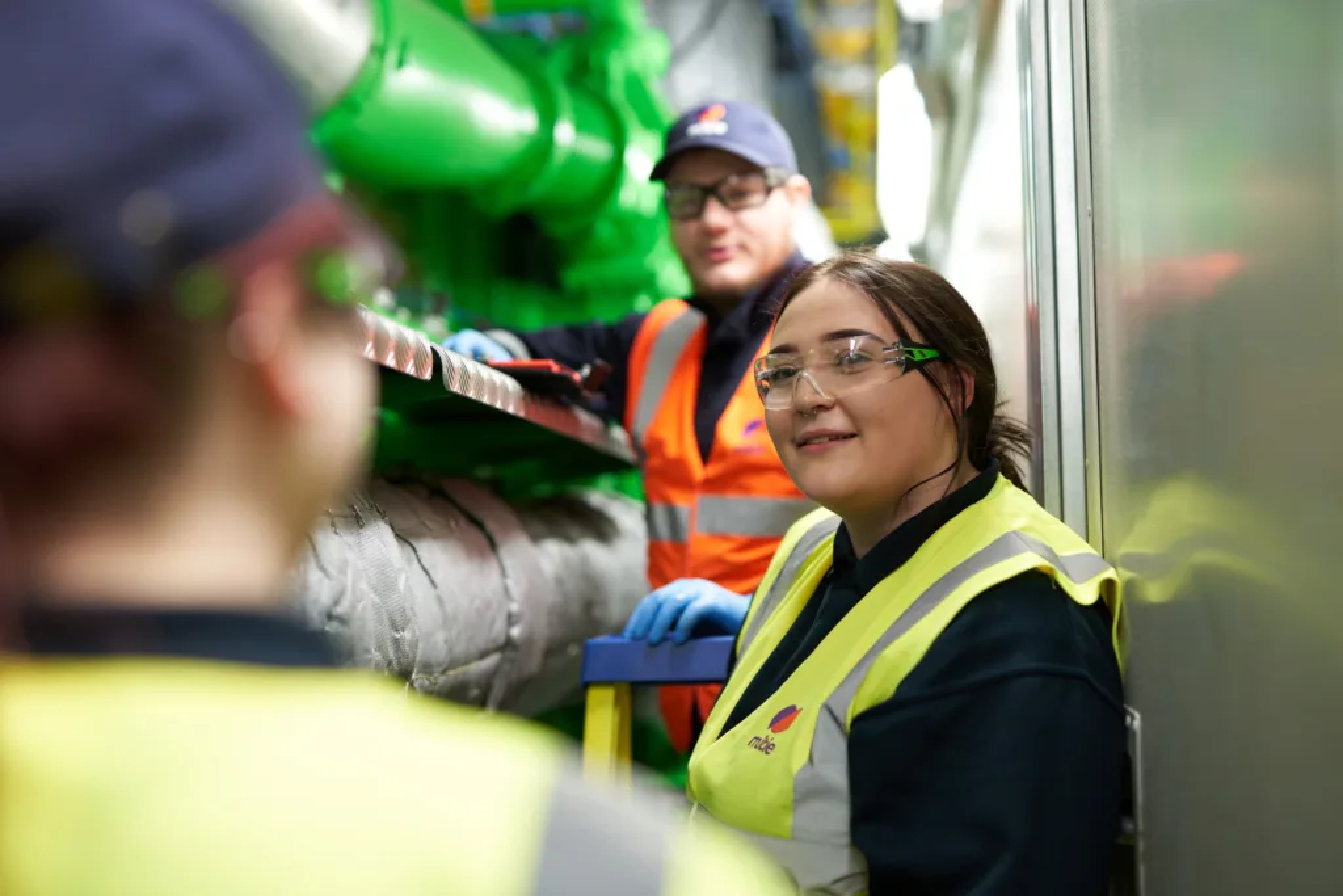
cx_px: 672
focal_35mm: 50
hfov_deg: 39.6
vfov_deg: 27.0
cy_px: 448
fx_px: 1865
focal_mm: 50
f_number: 1.8
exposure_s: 1/160
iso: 800
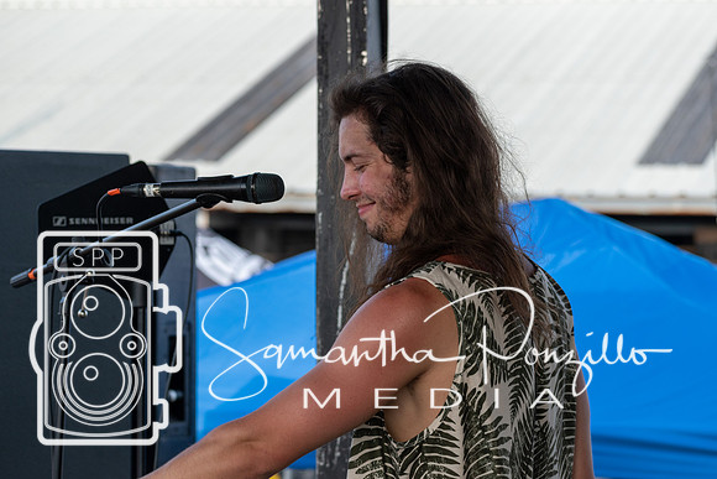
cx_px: 358
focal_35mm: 147
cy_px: 240
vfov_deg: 9.3
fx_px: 2928
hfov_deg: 14.0
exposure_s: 1/640
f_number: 6.3
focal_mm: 98
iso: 200
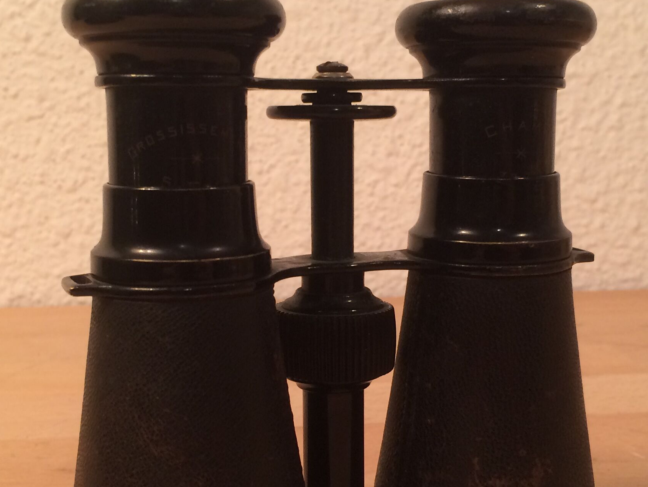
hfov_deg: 34.3
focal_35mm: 56
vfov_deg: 26.0
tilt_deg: -8.7
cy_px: 300
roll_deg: +0.1
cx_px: 323
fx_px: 1048
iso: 64
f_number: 2.2
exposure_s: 1/33
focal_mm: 4.15
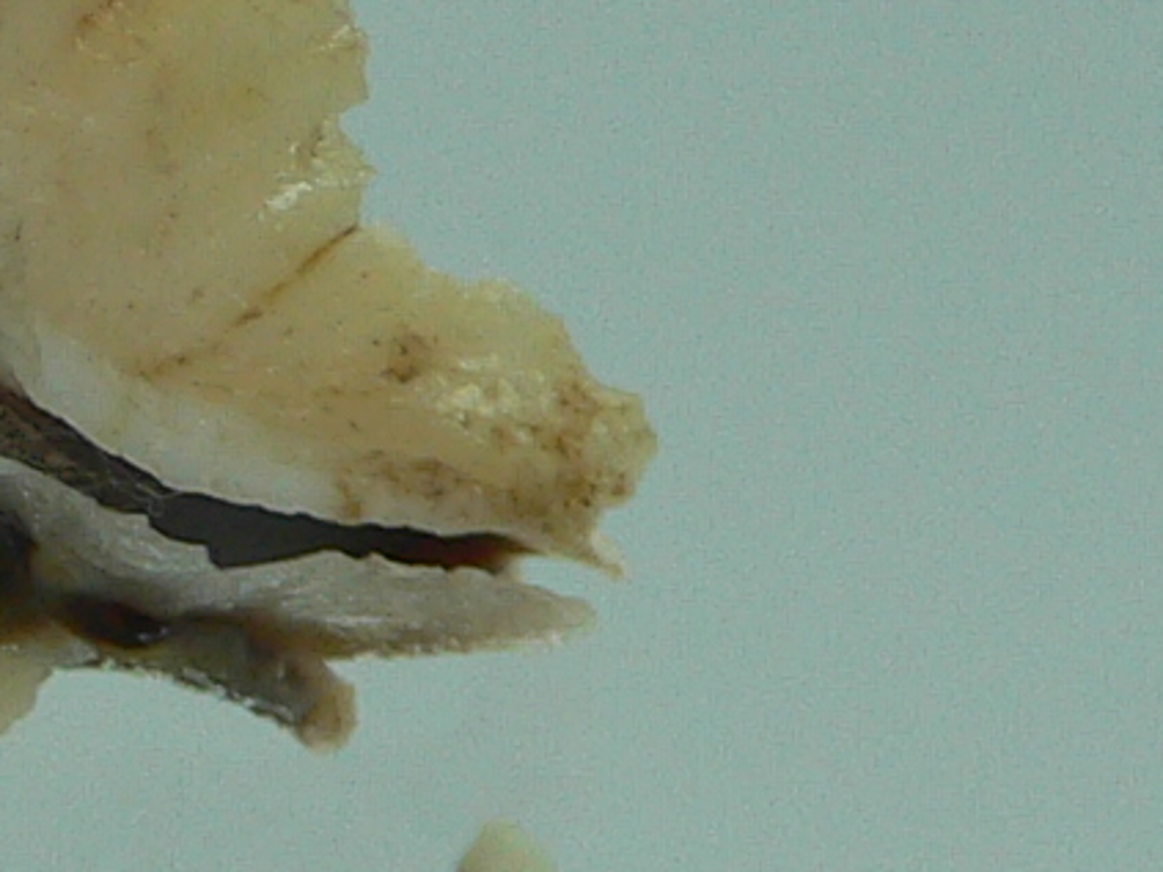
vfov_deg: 8.9
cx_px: -558
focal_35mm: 167
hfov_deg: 11.4
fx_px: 5609
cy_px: 490
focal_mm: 4.6
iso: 80
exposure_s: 1/60
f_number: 2.8
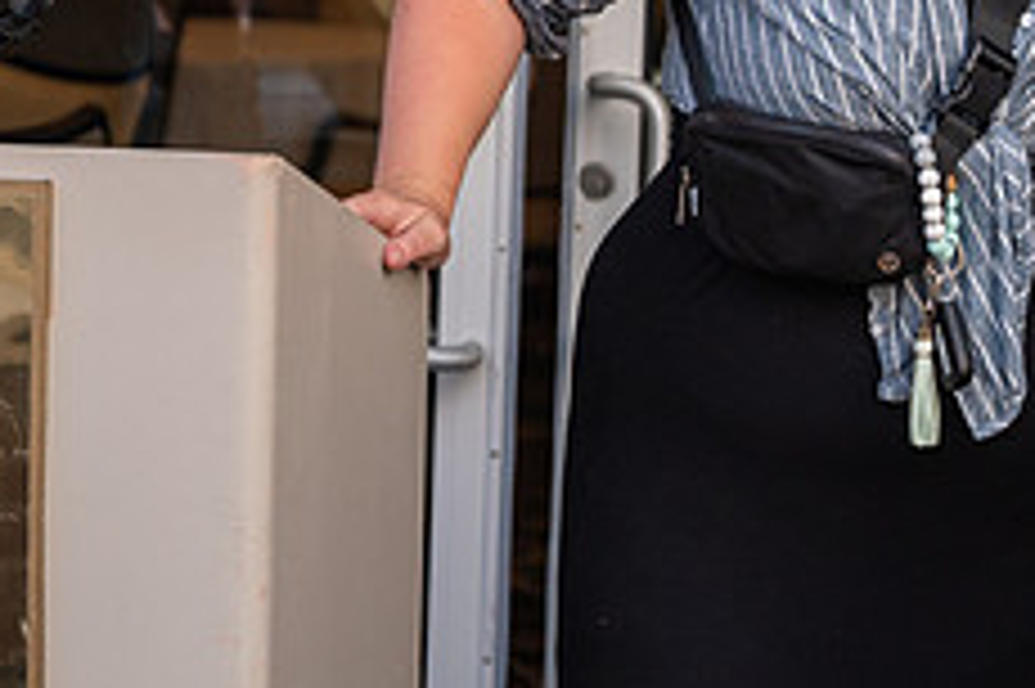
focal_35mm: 202
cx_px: 1232
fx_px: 5803
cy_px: -23
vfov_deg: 6.8
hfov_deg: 10.0
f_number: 4
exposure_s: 1/500
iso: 500
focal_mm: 70
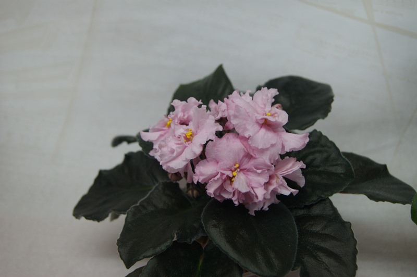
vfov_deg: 29.8
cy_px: 138
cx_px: 208
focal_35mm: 45
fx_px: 521
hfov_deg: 43.6
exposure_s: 1/60
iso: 250
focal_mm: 30
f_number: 4.5
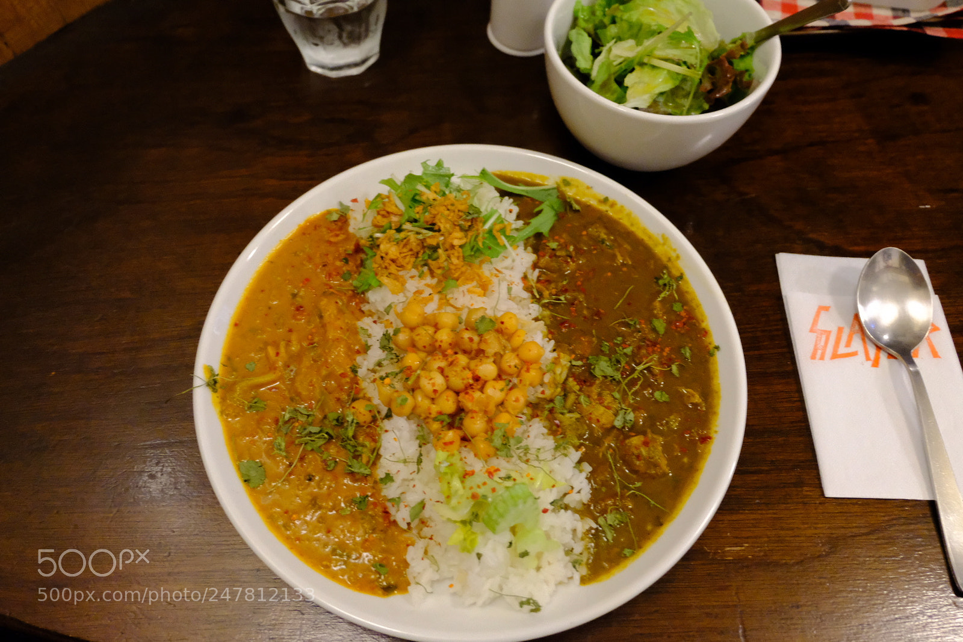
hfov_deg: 67.4
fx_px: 722
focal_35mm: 27
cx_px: 482
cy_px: 321
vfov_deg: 47.9
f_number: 3.6
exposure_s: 1/13
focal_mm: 18.2
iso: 6400
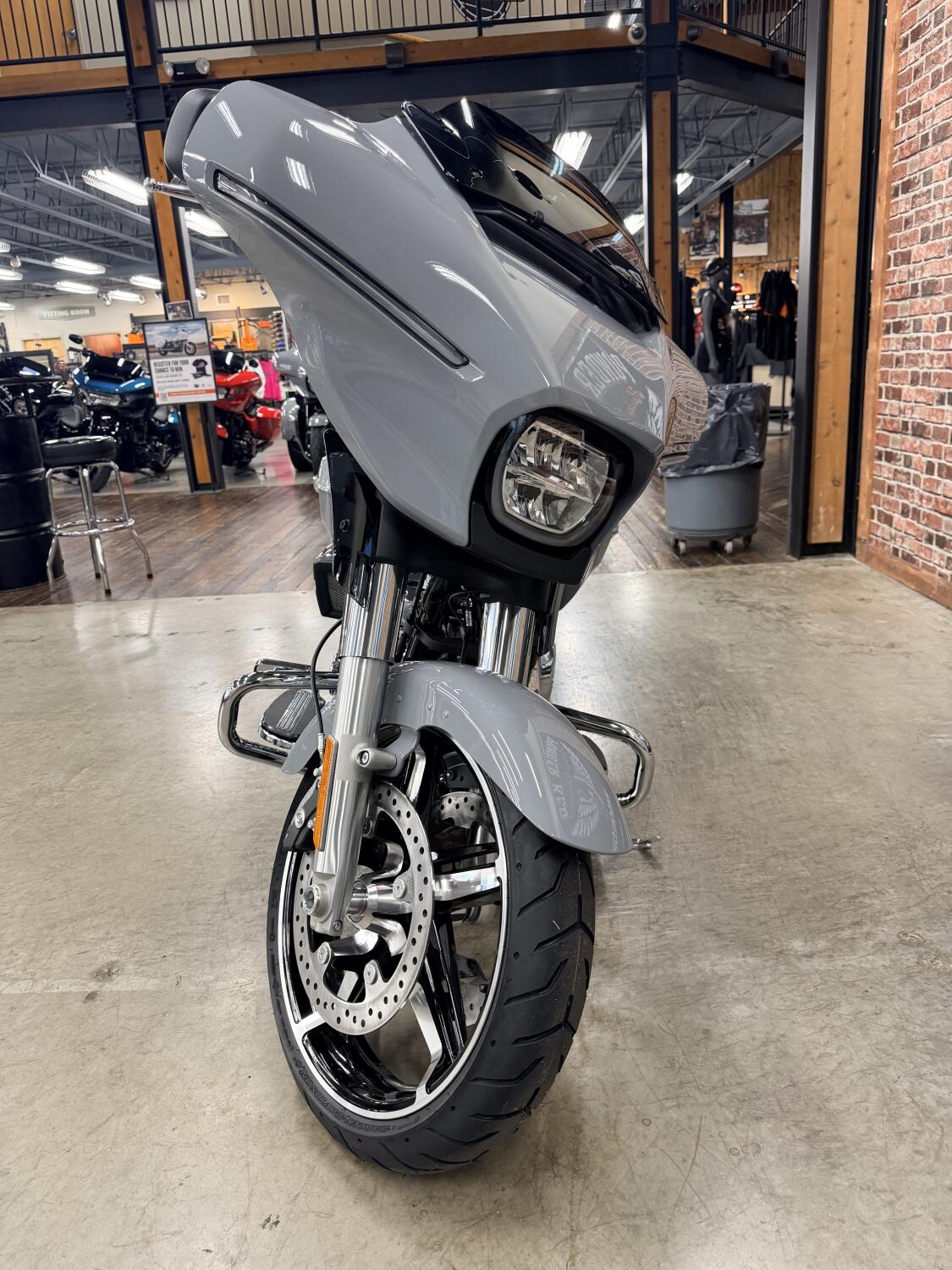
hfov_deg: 56.8
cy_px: 635
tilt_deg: -17.3
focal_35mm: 24
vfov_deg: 71.6
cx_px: 476
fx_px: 880
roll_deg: +3.7
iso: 200
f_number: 1.78
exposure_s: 1/60
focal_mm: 6.76
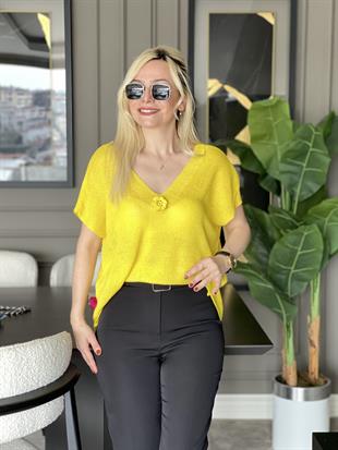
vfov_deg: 30.3
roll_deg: -0.2
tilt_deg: -5.2
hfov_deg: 22.9
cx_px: 169
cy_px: 225
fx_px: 833
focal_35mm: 64
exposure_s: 1/100
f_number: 2.2
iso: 160
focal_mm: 7.5
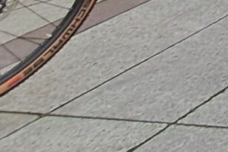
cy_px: -408
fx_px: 639
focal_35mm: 101
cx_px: 799
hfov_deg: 9.6
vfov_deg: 8.7
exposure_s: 1/100
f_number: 2.2
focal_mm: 1.42
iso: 50
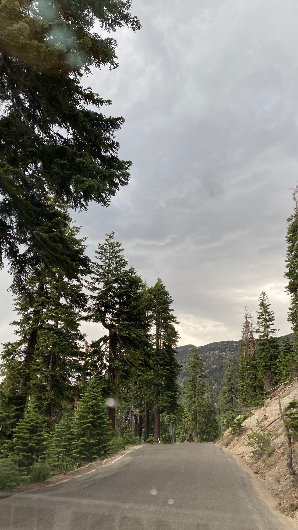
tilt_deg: +15.5
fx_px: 407
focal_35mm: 29
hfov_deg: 40.1
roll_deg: -2.7
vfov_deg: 66.1
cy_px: 270
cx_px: 173
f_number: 1.8
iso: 32
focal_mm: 4.25
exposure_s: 1/283
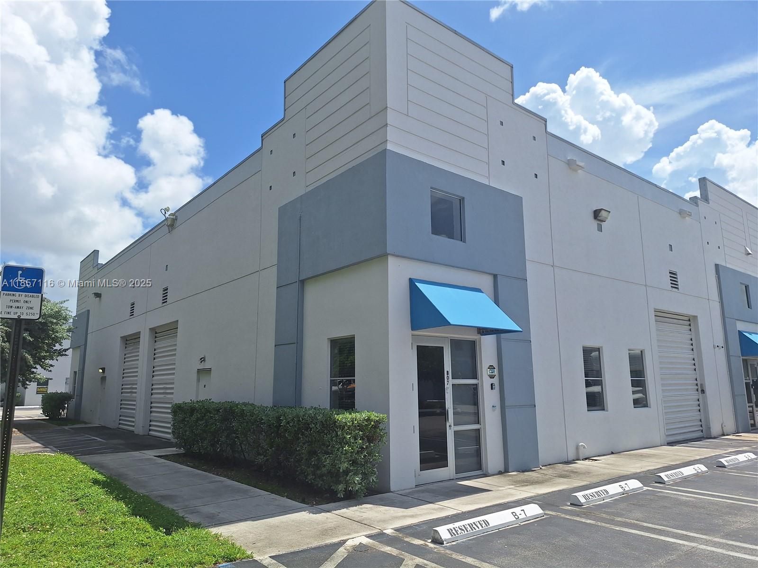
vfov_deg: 58.9
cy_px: 284
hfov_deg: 73.9
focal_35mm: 23
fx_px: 504
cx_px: 379
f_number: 1.8
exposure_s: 1/4950
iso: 40
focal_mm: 5.54
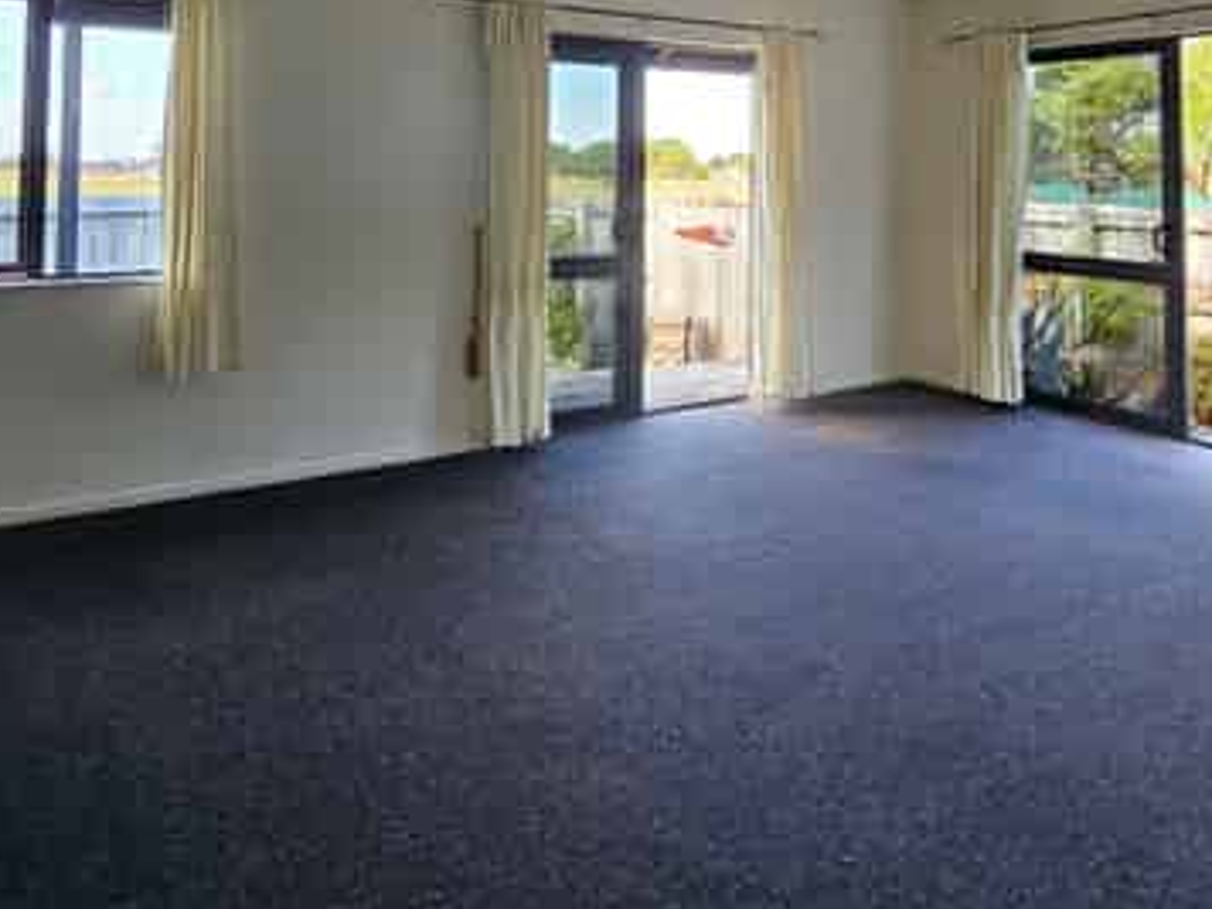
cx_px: 575
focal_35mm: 24
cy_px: 121
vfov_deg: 51.3
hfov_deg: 71.5
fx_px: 840
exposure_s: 1/50
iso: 100
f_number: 2.2
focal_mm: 2.2
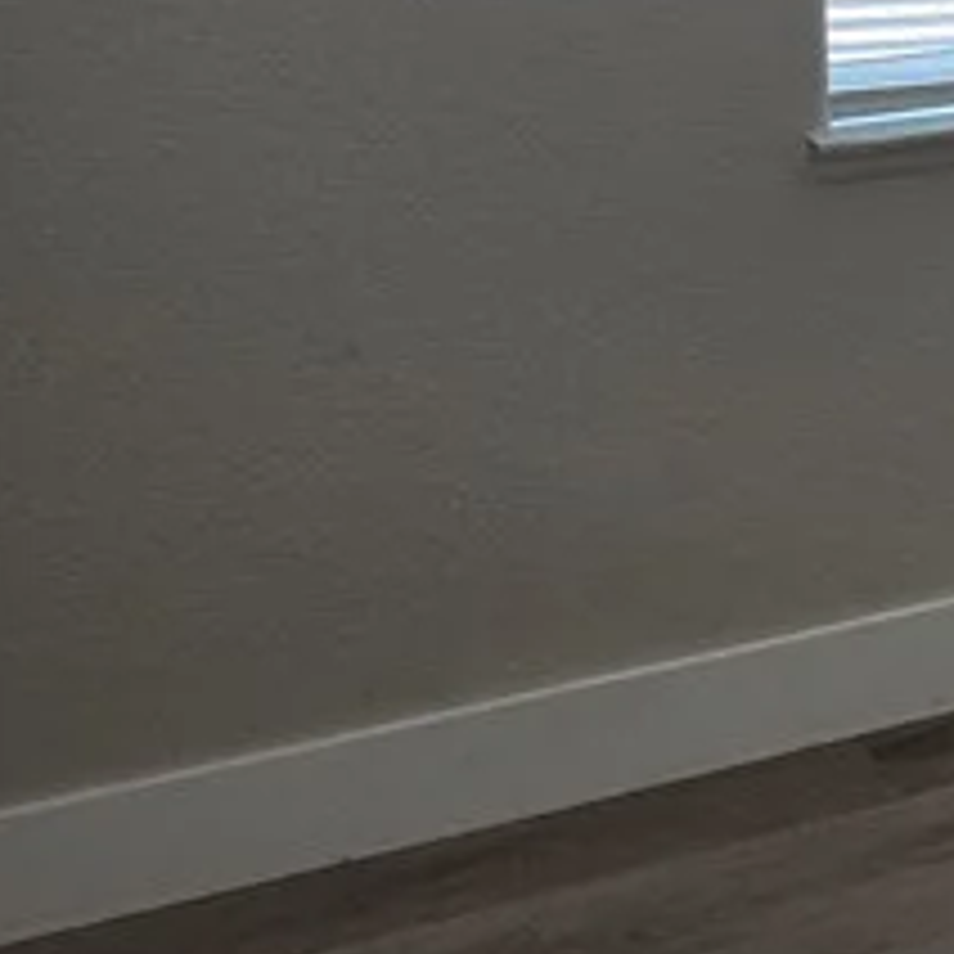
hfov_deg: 13.3
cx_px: 2272
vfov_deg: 17.1
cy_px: -135
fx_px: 3056
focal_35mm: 98
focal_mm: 6.3
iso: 160
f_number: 1.7
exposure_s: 1/359
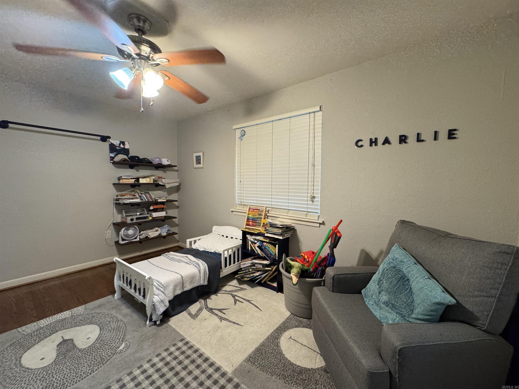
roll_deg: -0.4
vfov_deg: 85.7
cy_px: 194
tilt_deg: -3.7
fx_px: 210
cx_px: 260
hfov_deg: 102.1
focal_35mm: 14
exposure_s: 1/60
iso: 400
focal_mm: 2.22
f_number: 2.2
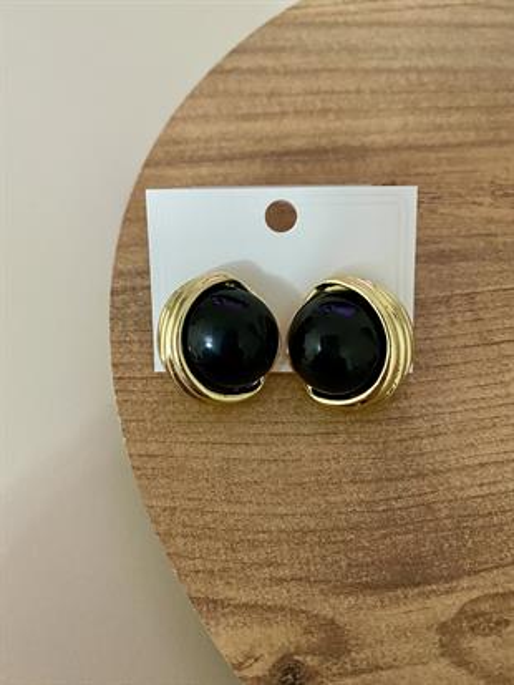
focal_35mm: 25
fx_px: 495
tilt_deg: -62.9
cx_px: 257
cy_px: 342
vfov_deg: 69.4
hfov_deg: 54.9
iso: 500
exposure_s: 1/33
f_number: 1.8
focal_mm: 4.25
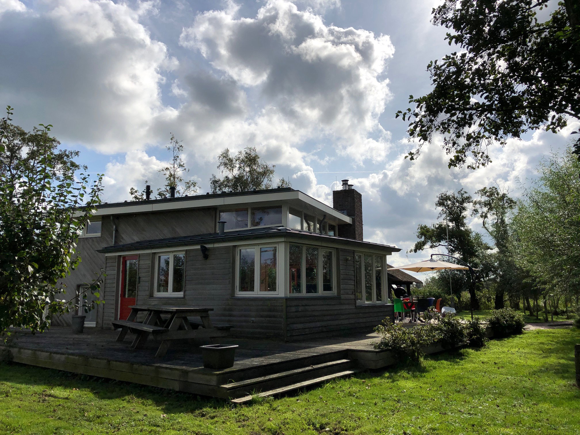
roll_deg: +0.3
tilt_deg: +9.6
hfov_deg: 63.4
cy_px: 218
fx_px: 469
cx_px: 290
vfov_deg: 49.7
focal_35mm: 28
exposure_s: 1/6024
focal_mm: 4
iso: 25
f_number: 1.8
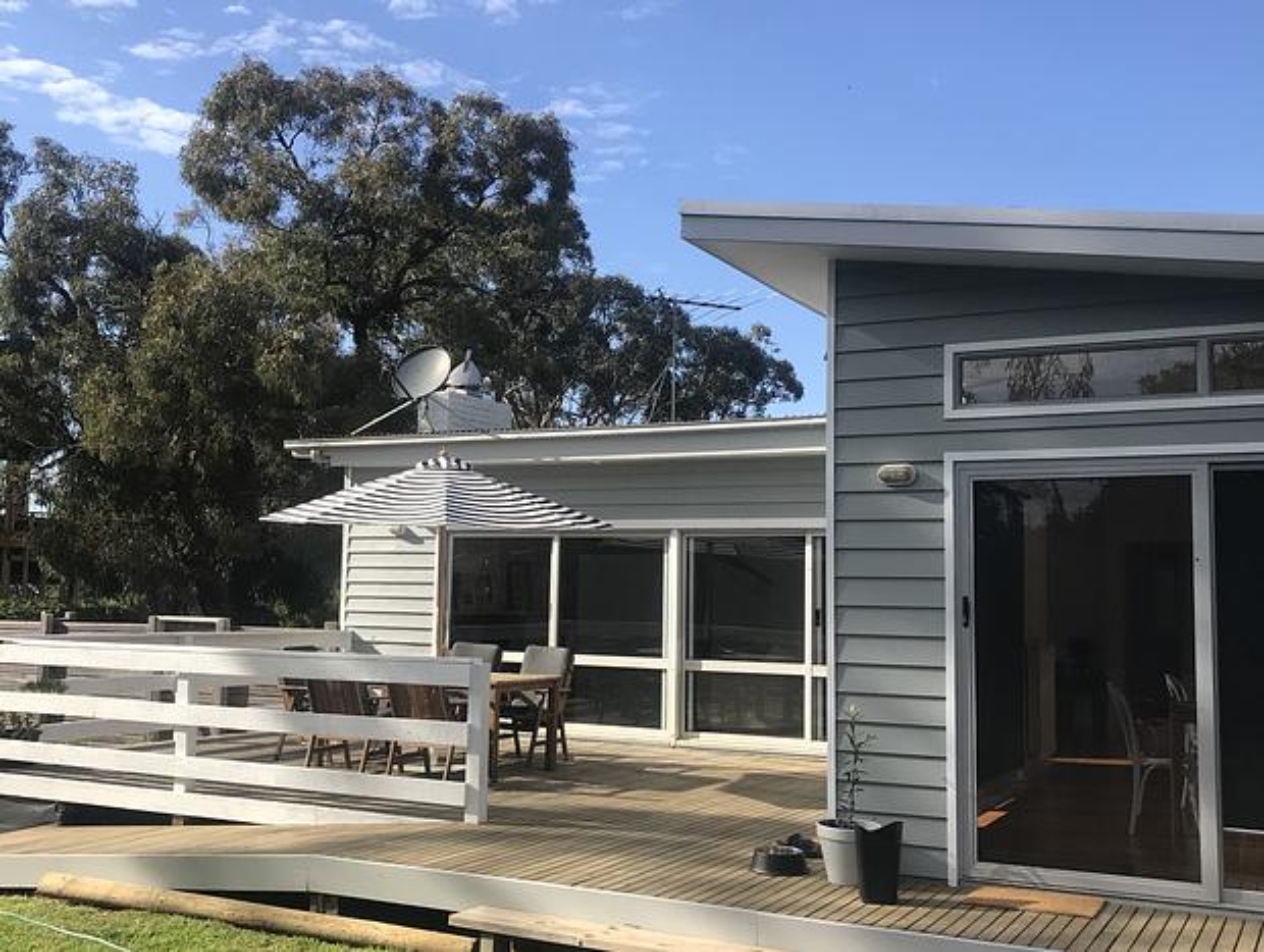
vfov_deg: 49.9
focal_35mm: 28
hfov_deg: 63.4
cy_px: 476
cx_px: 632
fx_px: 1024
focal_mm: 3.99
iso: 20
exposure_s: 1/1709
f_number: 1.8
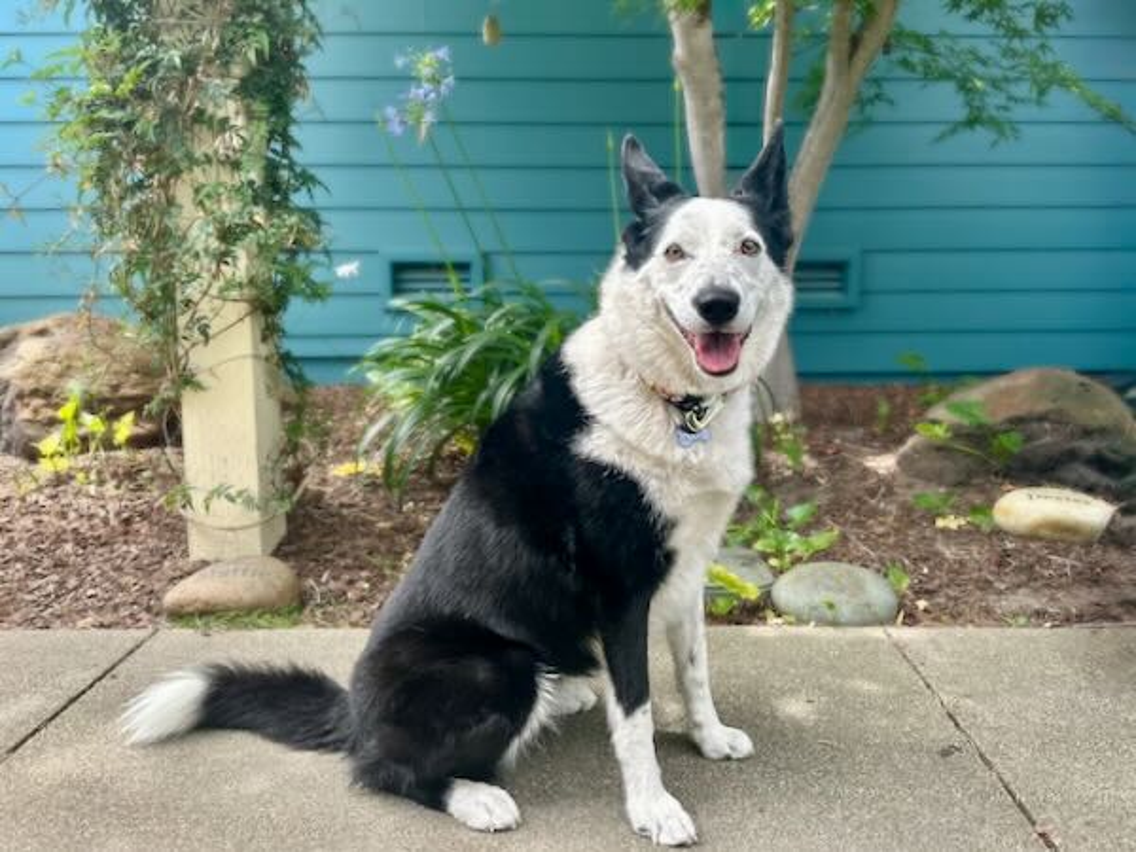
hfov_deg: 71.6
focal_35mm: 24
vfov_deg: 56.8
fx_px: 788
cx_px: 568
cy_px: 426
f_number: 1.78
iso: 80
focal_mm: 6.86
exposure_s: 1/642
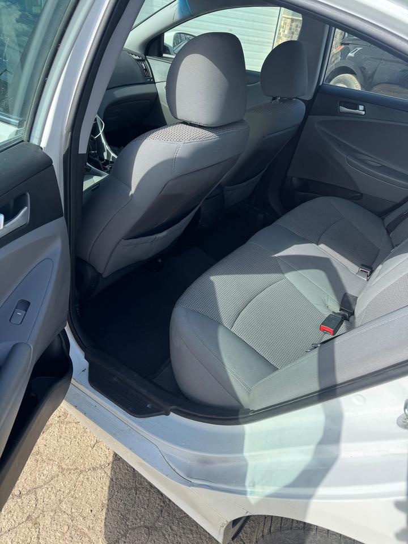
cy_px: 272
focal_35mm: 24
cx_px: 204
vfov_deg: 71.6
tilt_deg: -34.1
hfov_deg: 56.8
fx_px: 377
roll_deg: -7.9
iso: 80
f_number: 1.78
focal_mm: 6.76
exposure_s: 1/1193
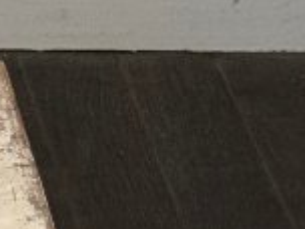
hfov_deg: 5.1
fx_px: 3331
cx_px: -445
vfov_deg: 3.9
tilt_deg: -32.6
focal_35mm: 378
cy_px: 337
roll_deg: -1.5
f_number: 1.78
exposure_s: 1/50
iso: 160
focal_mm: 6.76
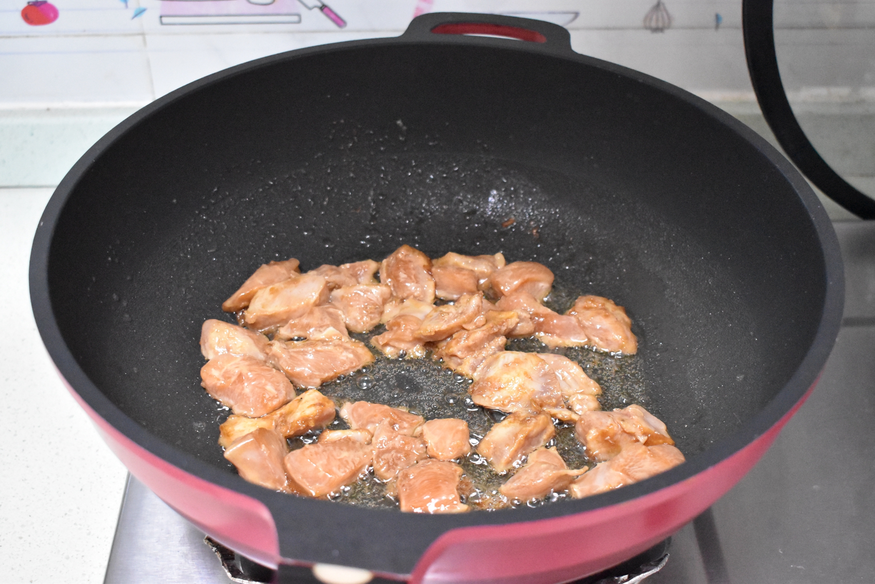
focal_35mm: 46
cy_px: 292
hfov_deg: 42.3
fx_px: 1130
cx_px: 438
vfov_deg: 28.9
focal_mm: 31
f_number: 5
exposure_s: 1/50
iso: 9000
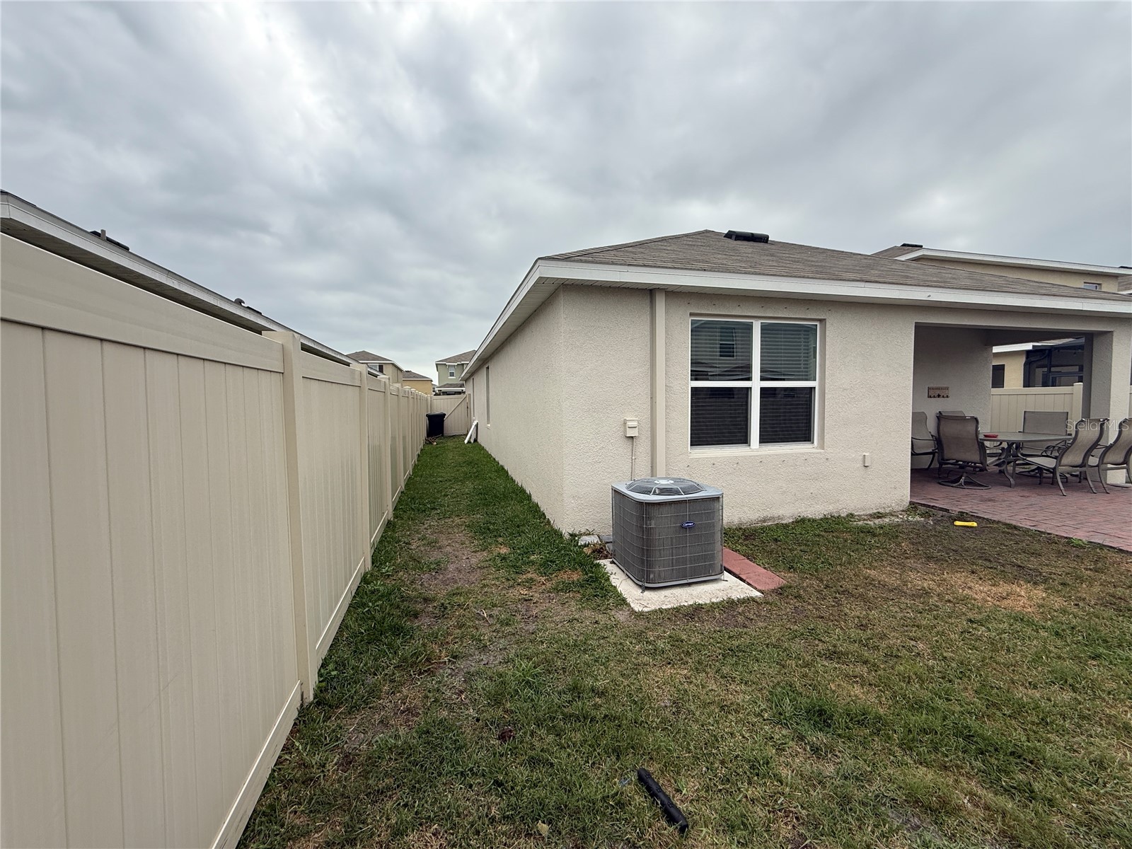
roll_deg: +1.3
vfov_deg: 85.7
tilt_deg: -3.7
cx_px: 566
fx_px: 458
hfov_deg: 102.1
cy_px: 424
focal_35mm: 14
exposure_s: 1/1464
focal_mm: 2.22
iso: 50
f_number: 2.2
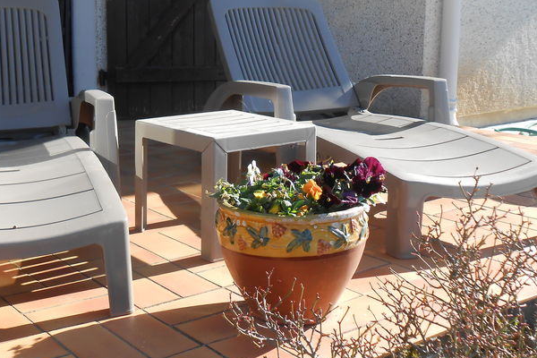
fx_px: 776
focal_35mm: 52
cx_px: 183
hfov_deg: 37.8
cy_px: 134
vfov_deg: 25.9
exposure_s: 1/250
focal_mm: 5.3
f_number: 3.8
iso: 80
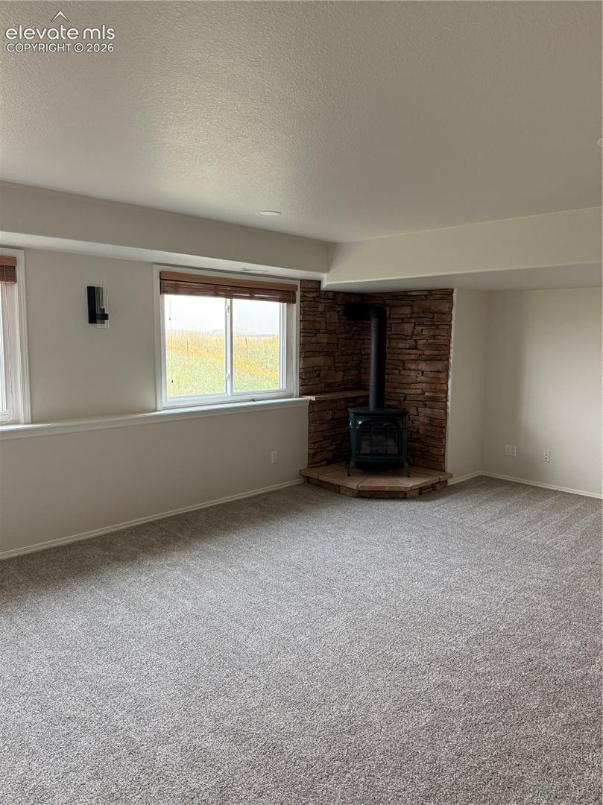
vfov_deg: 71.6
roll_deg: -0.7
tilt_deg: -4.9
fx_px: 558
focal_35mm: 24
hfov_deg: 56.8
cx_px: 302
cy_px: 402
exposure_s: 1/120
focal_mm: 6.76
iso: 320
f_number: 1.78
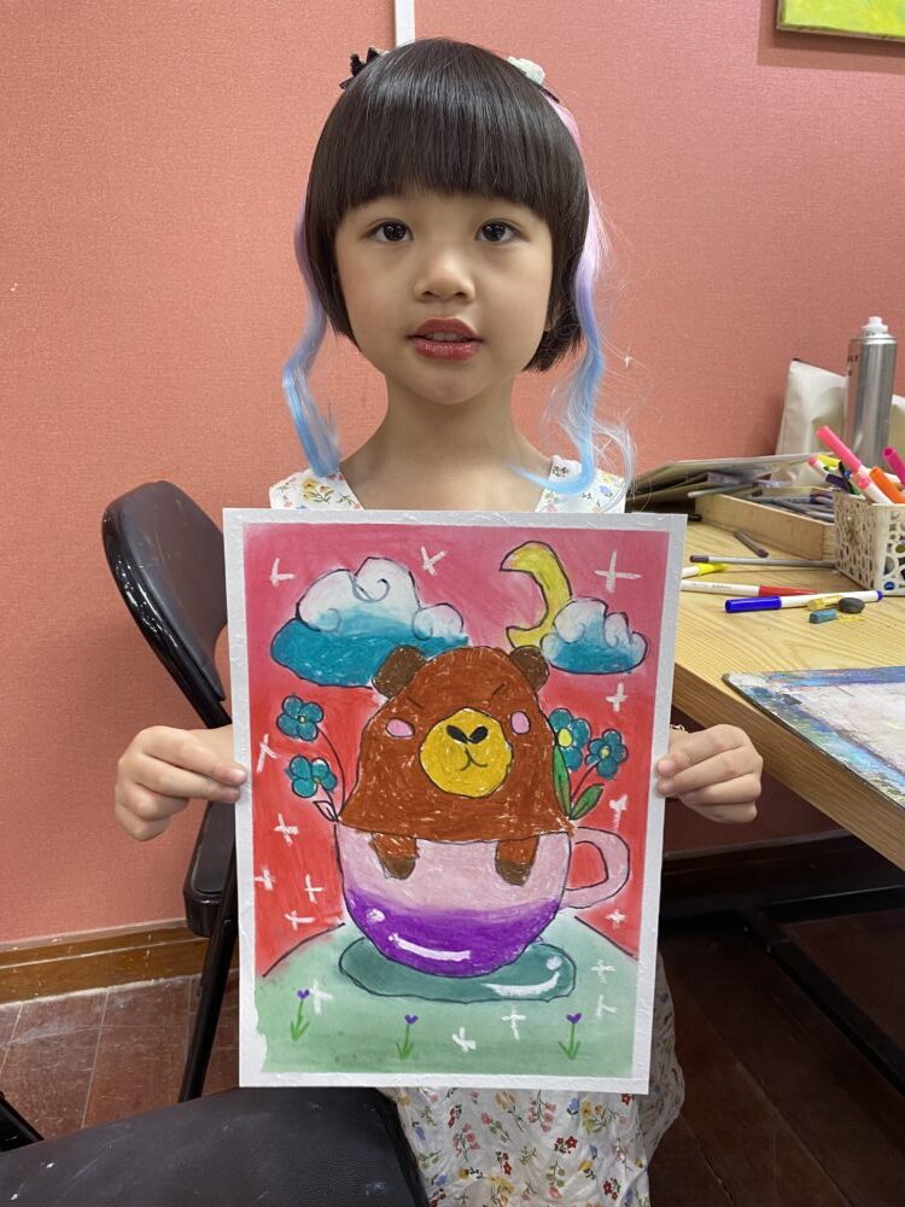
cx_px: 452
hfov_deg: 53.1
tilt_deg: -12.2
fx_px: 906
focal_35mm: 26
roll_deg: +0.9
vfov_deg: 67.3
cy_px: 604
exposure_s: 1/50
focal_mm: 4.25
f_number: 1.8
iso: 80
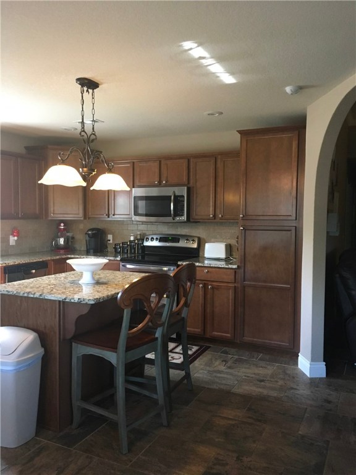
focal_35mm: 29
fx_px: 398
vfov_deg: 61.7
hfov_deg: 48.2
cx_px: 178
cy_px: 238
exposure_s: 1/30
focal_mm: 4.15
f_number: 2.2
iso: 160
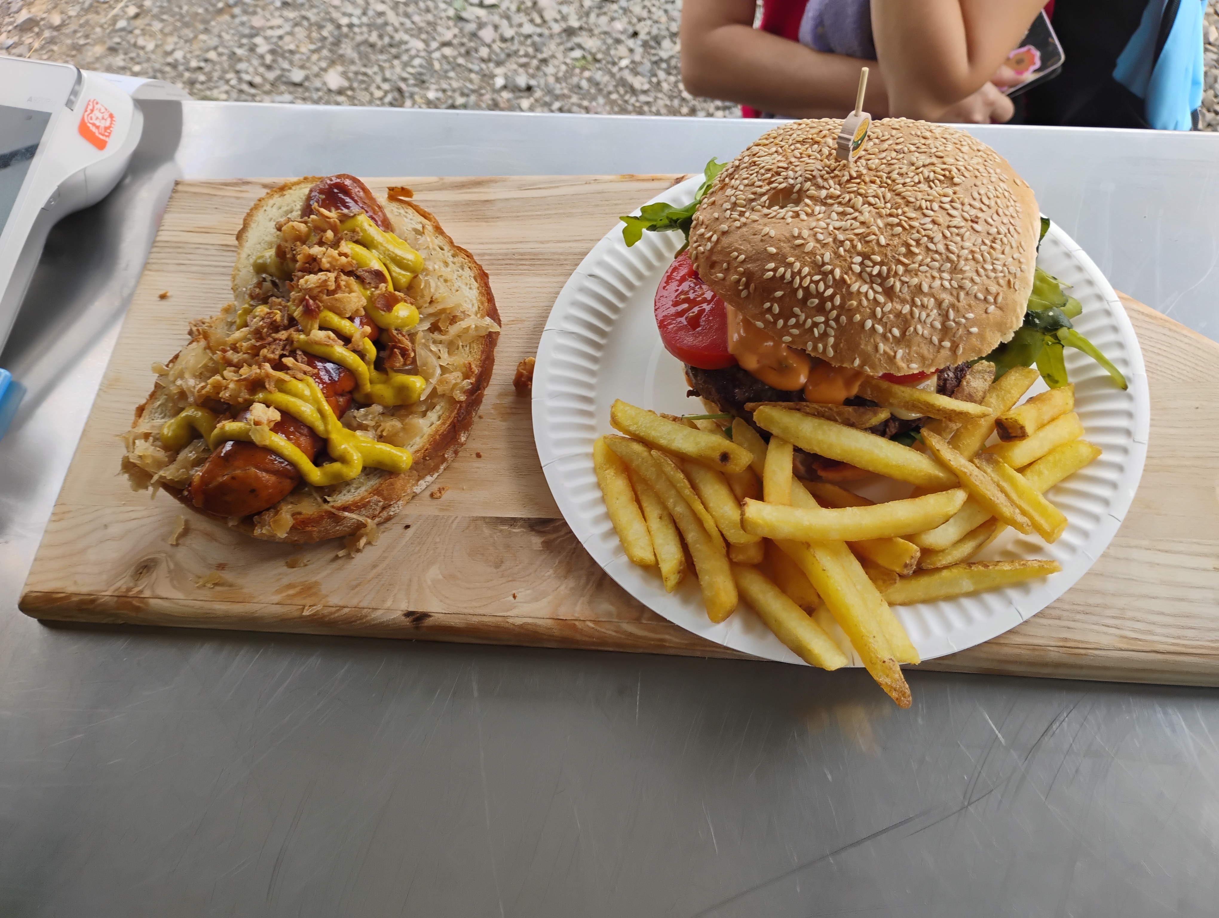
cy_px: 459
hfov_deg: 63.4
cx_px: 610
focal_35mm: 28
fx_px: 987
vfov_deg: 49.9
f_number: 1.8
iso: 127
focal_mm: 4.26
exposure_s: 1/100
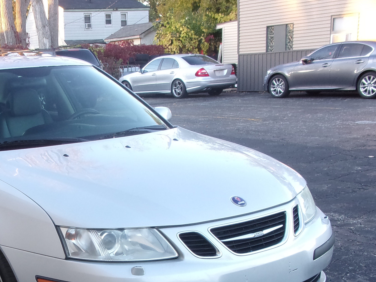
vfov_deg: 24.1
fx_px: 641
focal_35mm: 59
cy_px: 258
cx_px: 83
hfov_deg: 32.0
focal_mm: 5.1
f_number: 3.9
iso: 101
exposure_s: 1/34
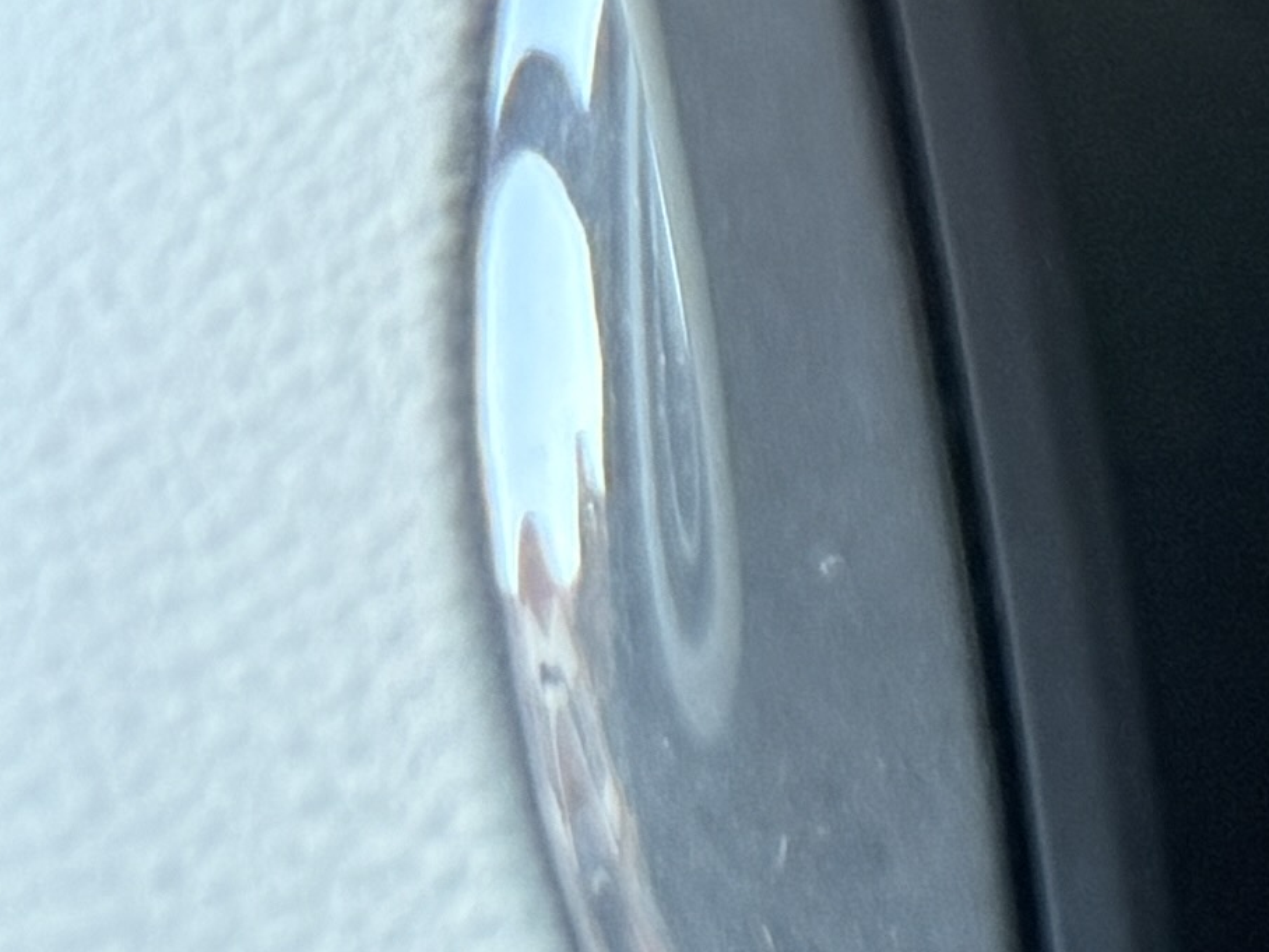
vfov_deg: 9.6
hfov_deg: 10.1
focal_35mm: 151
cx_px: 3691
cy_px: -432
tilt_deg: -25.9
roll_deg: -1.4
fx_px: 5536
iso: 250
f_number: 1.78
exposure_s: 1/62
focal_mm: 6.76
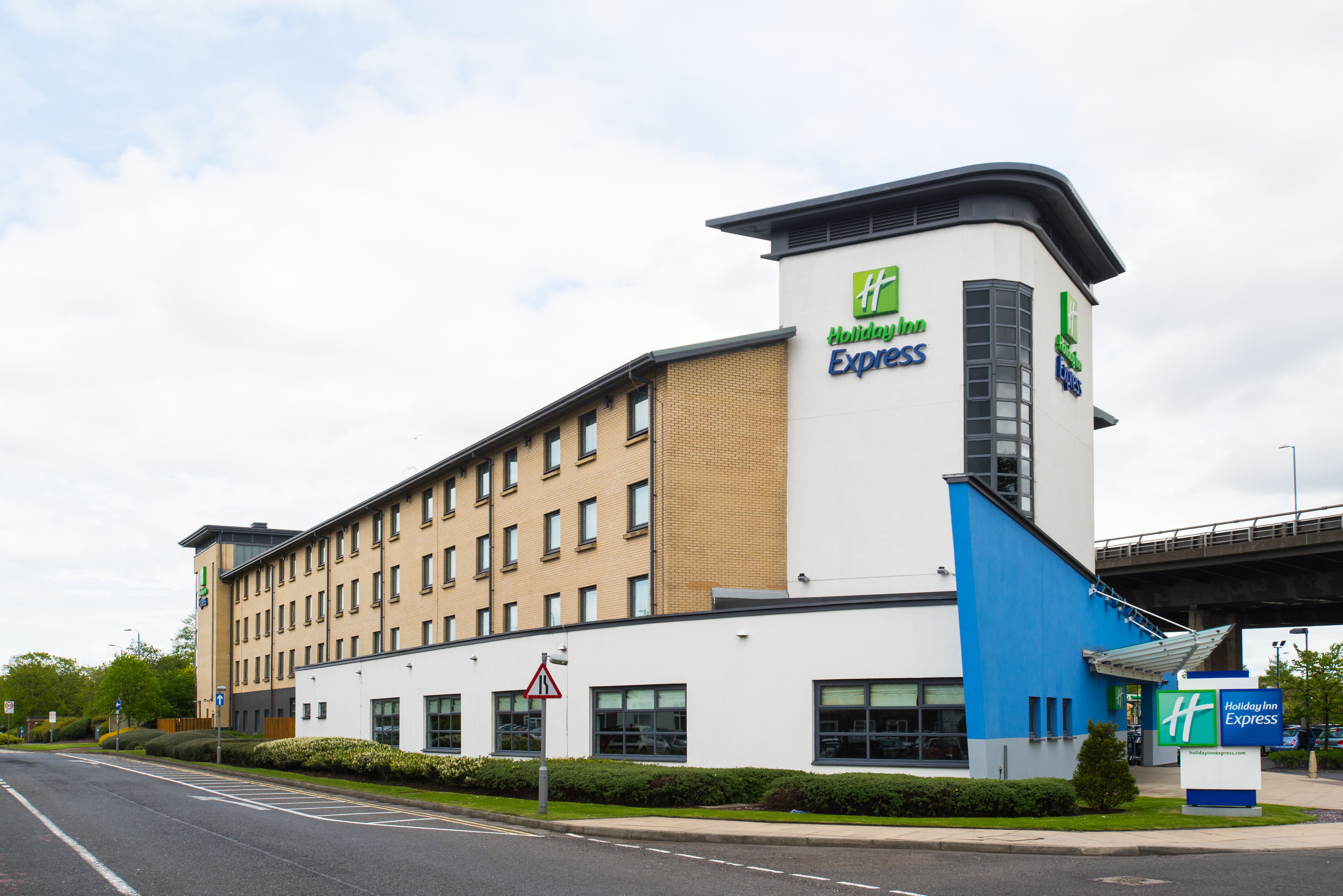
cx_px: 672
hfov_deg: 54.4
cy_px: 448
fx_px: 1306
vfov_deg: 37.9
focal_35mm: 35
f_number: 9
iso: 400
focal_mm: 35
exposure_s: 1/1000
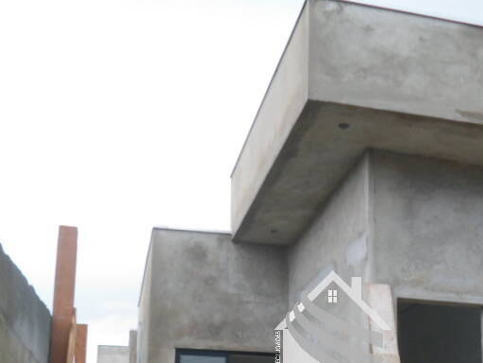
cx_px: 333
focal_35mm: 50
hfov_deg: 37.6
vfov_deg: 27.7
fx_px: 698
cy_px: 345
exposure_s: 1/45
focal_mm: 4.5
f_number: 2.5
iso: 80
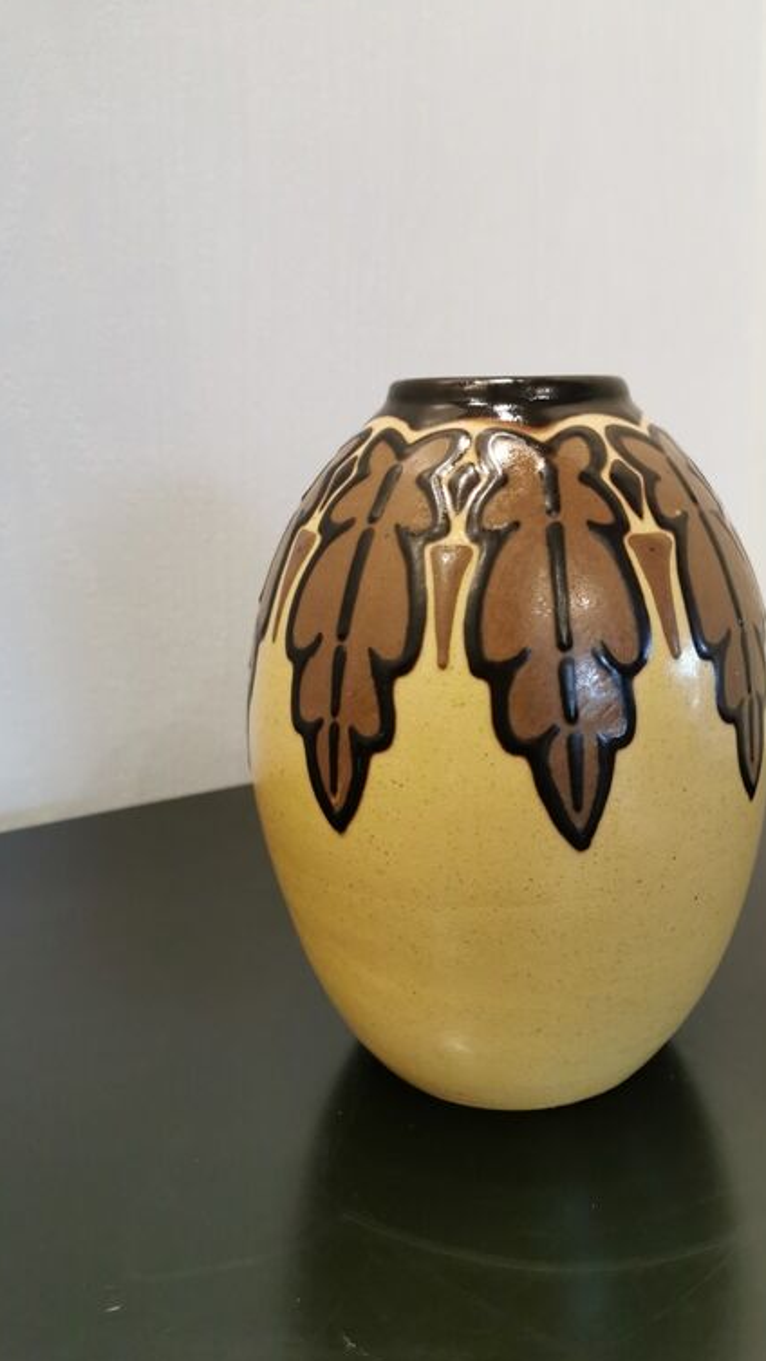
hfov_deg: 38.6
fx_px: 1082
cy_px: 676
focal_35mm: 30
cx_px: 502
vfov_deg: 64.3
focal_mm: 5.58
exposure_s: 1/50
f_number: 1.8
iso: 200
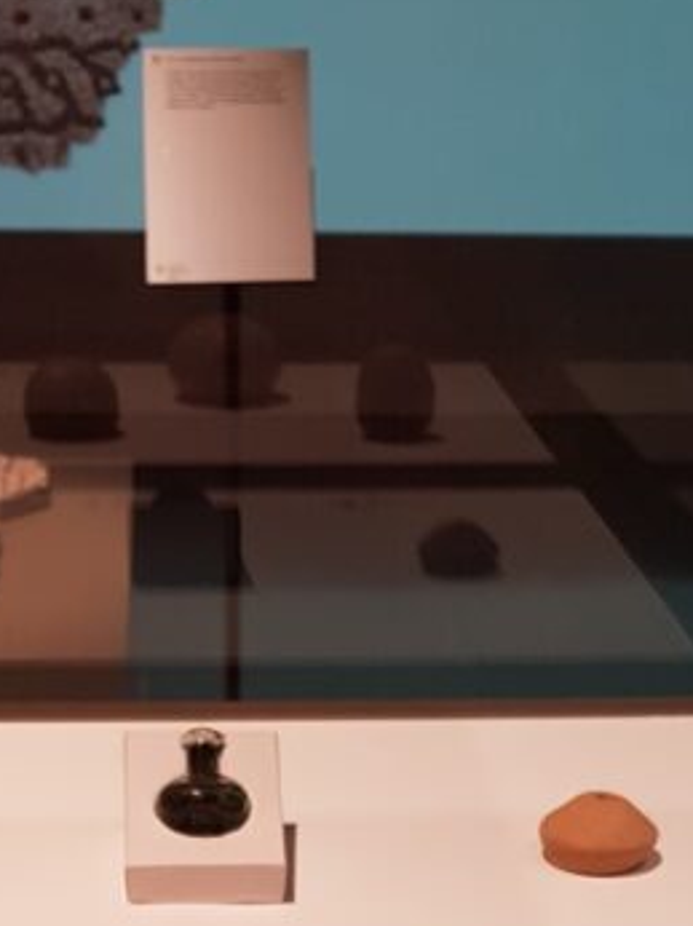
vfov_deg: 23.1
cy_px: 1137
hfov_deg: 19.1
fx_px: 2058
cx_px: 281
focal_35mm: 77
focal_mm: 4.2
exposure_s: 1/50
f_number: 1.7
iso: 64
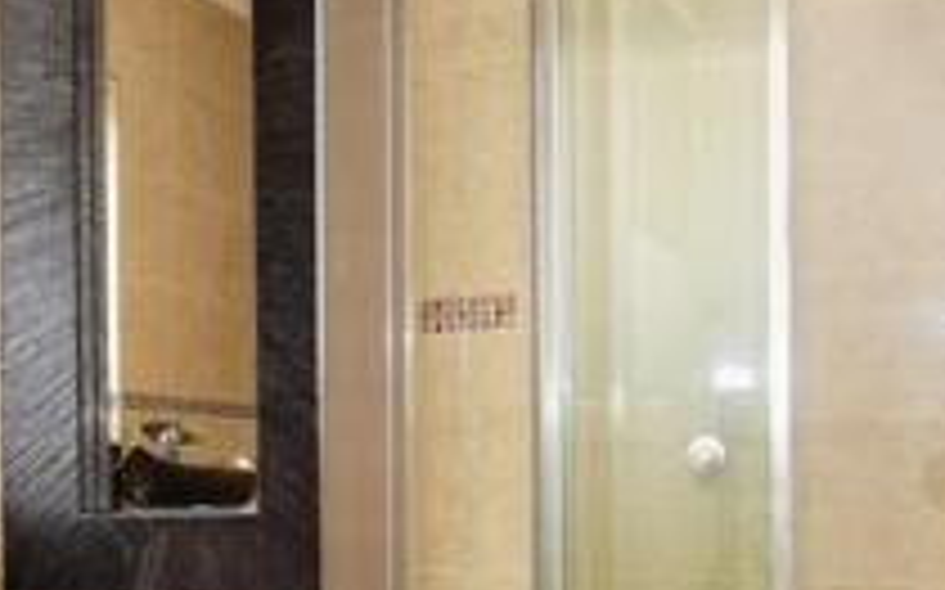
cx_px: 220
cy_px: 453
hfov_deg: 37.4
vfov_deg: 24.3
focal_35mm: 53
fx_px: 1354
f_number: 5.6
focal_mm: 11
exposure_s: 1/30
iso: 100
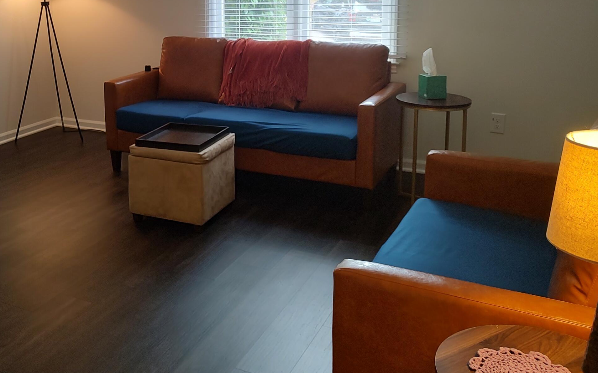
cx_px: 181
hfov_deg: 48.1
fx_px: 652
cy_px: 62
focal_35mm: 40
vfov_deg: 31.0
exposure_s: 1/60
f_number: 1.9
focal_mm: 5.88
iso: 838
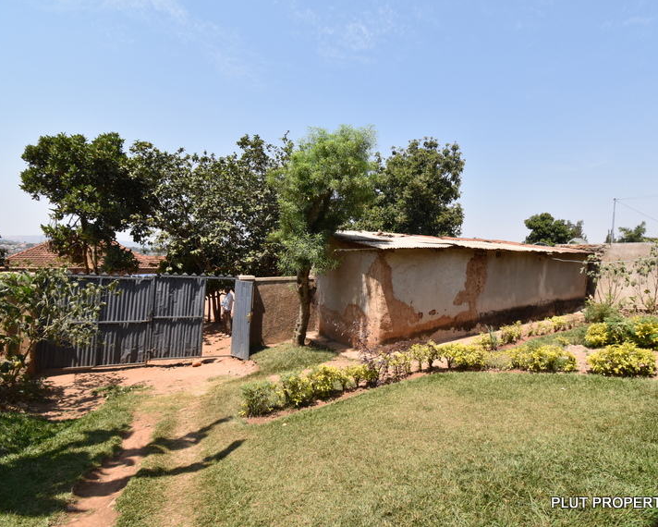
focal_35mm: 17
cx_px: 376
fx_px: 331
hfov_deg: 89.0
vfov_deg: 77.0
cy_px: 263
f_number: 8
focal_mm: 10
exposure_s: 1/1000
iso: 800
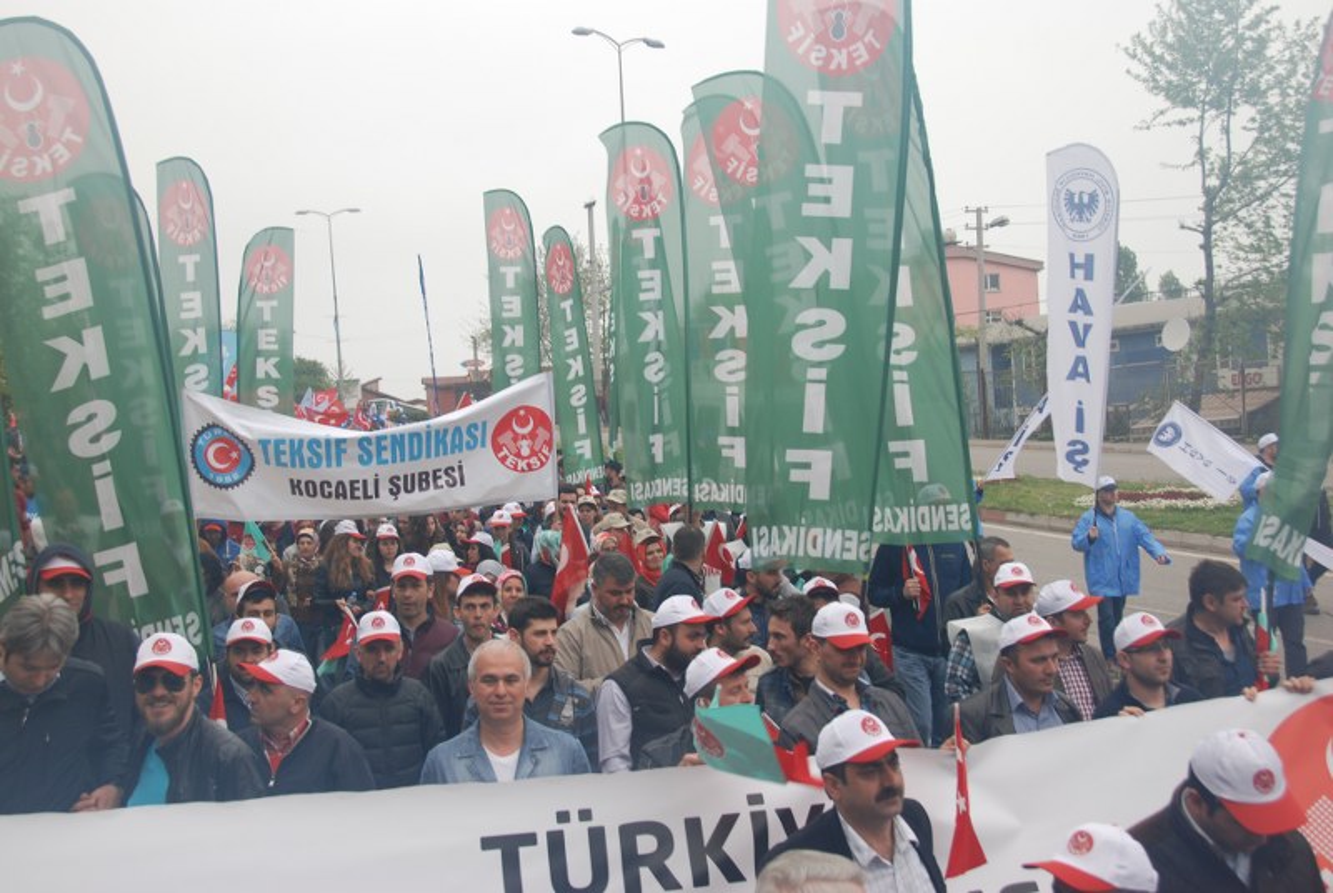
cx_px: 666
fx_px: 1502
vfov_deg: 33.1
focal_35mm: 40
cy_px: 446
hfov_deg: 47.9
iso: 100
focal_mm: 27
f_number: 6.3
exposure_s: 1/160
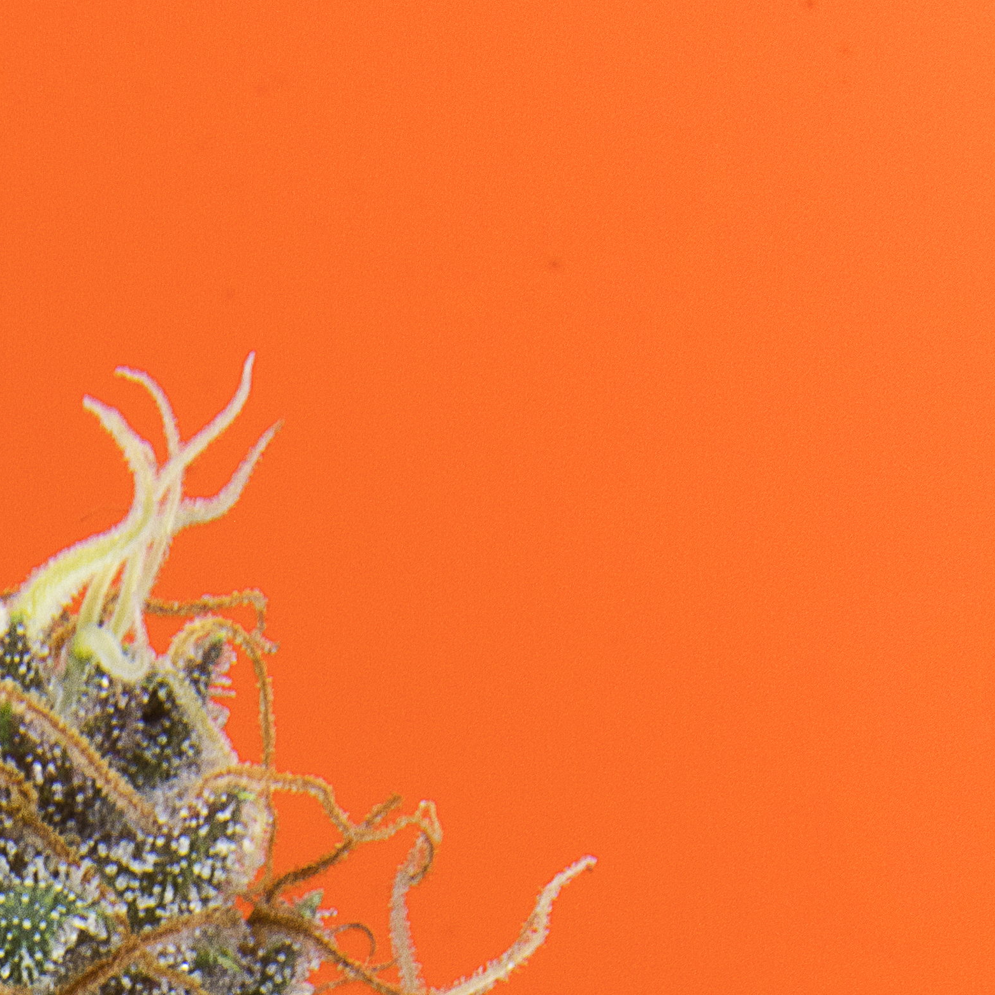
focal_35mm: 515
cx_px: -171
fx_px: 16736
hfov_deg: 3.4
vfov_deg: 3.4
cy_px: 1734
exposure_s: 1/2
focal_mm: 105
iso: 250
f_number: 22
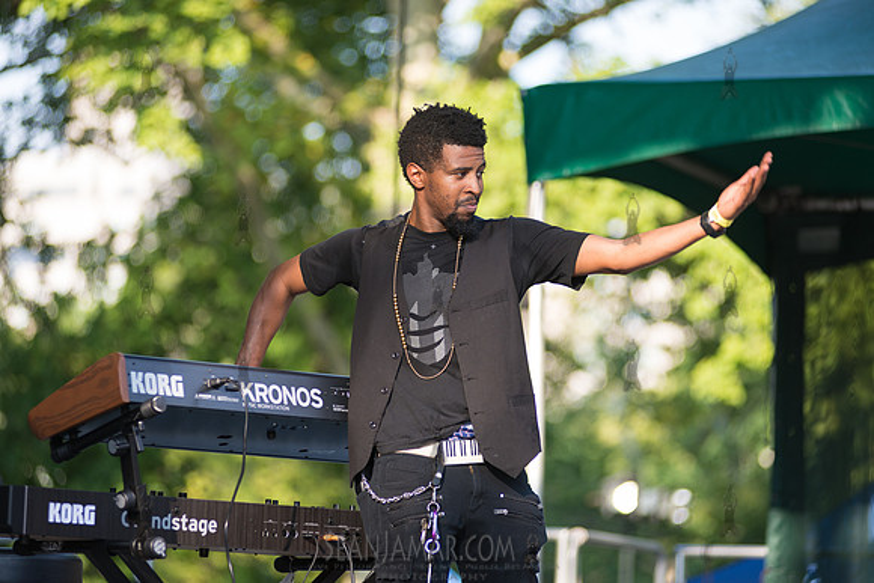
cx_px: 437
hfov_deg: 13.2
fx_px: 3764
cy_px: 292
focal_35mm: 155
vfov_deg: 8.9
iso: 200
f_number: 2.8
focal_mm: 155
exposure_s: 1/500
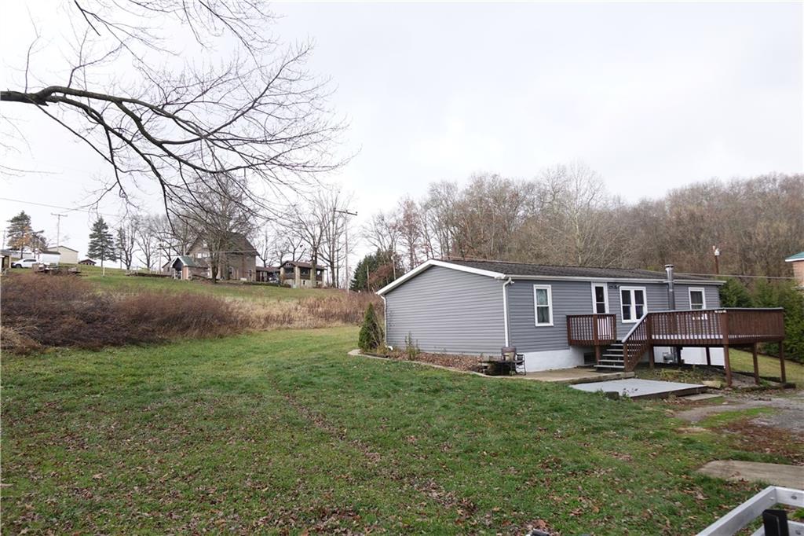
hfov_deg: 73.8
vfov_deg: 53.1
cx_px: 402
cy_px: 268
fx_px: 536
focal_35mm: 24
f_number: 2.8
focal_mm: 8.8
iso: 100
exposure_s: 1/40
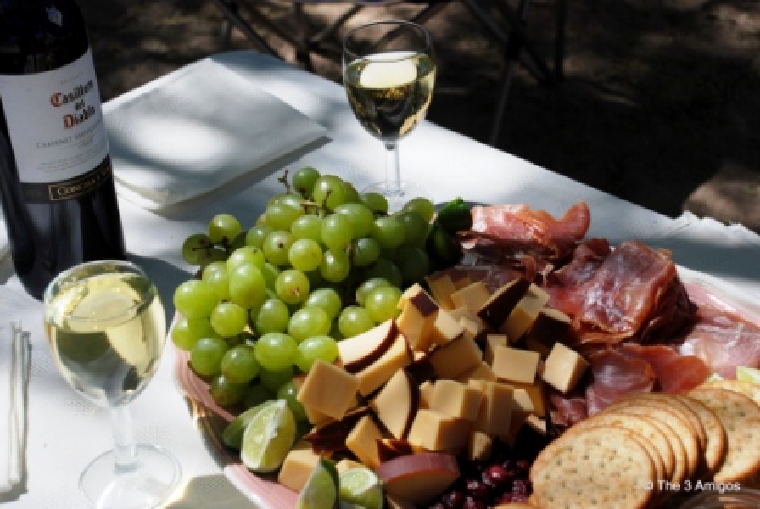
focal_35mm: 66
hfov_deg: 30.5
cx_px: 380
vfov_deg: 20.7
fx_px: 1395
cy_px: 254
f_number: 8
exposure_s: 1/160
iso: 100
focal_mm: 44
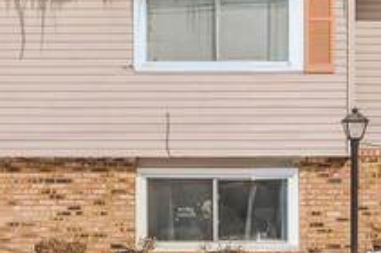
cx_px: 300
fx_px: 898
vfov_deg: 15.9
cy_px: 64
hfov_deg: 23.6
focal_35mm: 85
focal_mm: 14
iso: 250
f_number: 11
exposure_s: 1/500
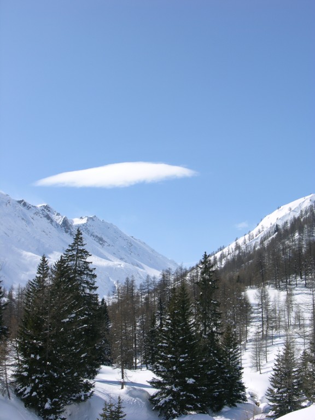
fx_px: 752
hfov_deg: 23.7
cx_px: 158
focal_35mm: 62
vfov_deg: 31.2
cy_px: 210
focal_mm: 15.7
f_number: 7.2
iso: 50
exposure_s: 1/298
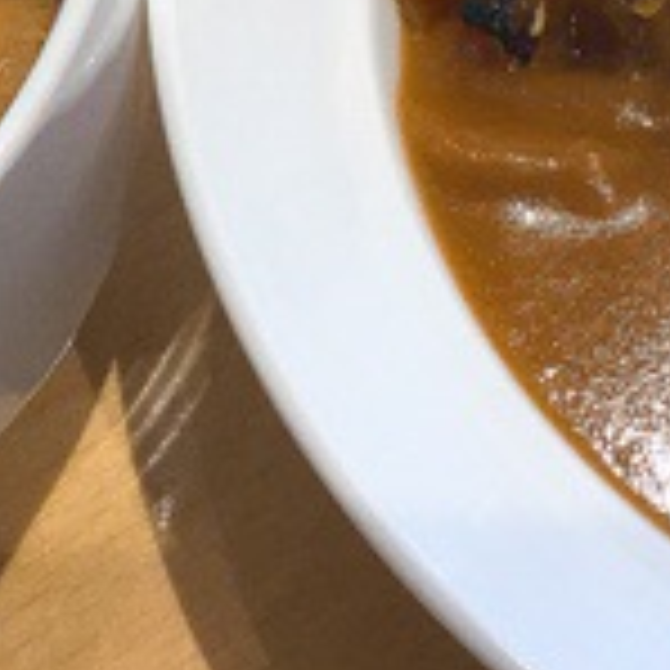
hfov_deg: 14.8
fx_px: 2584
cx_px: 238
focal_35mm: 118
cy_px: -292
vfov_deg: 14.0
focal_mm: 3.3
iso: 40
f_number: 2.4
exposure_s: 1/30
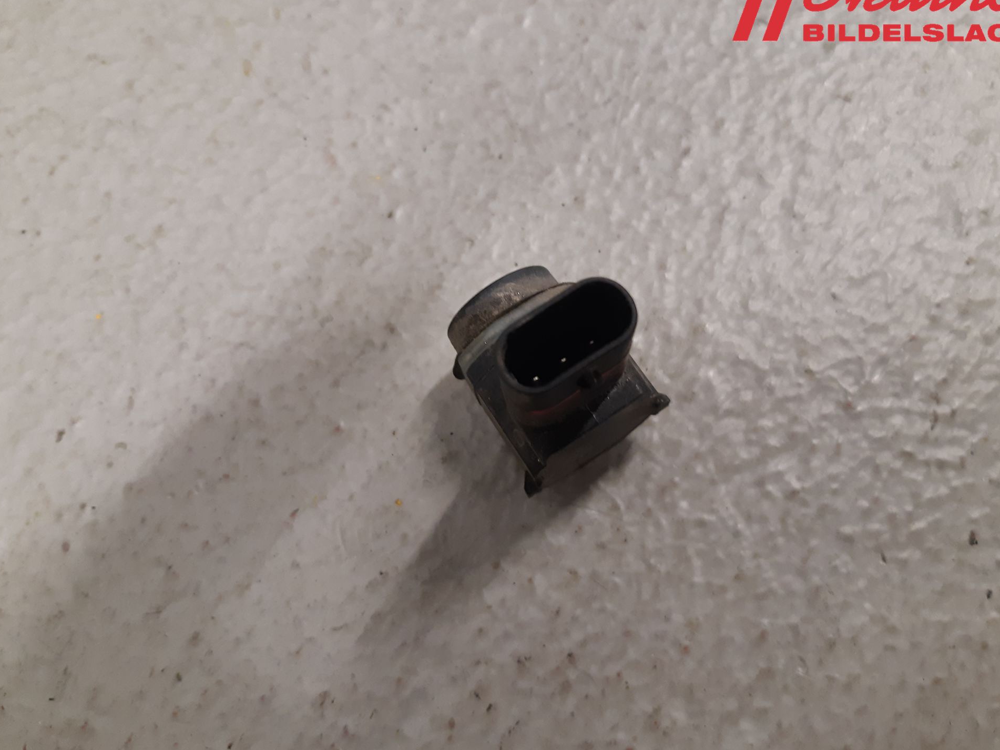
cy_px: 356
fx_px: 809
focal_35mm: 28
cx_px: 517
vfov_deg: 49.7
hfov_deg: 63.4
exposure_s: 1/50
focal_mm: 3.93
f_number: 1.7
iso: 160
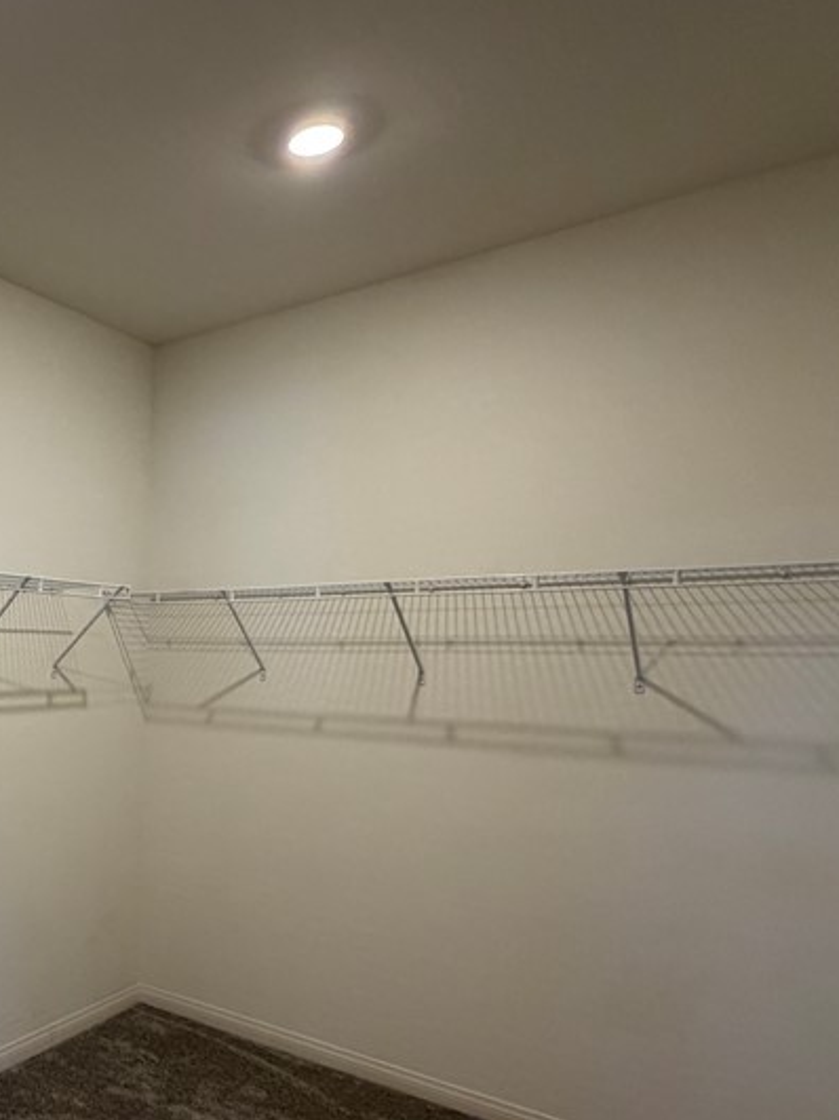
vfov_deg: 64.6
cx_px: -15
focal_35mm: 27
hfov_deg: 43.4
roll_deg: -0.5
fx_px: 873
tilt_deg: -0.8
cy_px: 683
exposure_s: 1/120
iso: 320
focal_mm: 2.22
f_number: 2.2
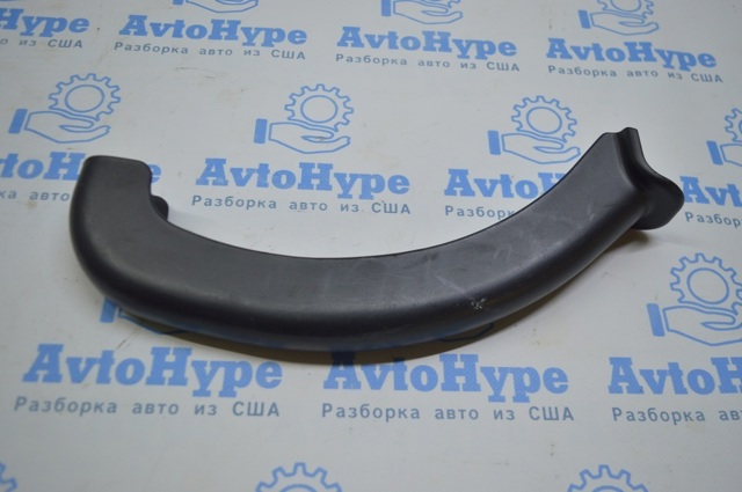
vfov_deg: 38.3
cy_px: 246
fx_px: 710
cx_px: 371
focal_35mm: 34
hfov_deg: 55.2
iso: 400
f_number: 3.8
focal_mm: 23
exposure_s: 1/160
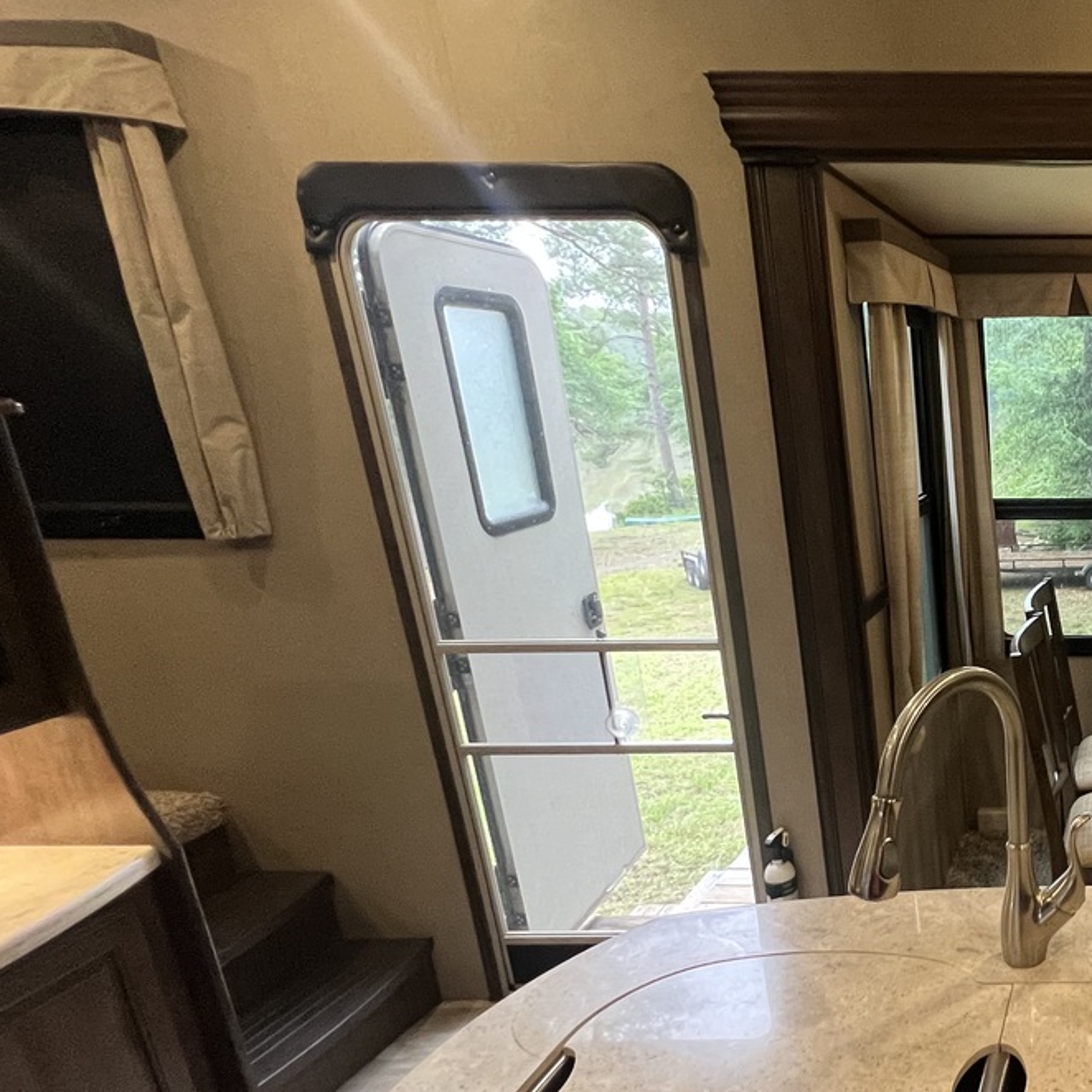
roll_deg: +0.1
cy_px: 663
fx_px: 892
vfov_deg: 62.3
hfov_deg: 48.2
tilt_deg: -16.2
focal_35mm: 25
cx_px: 1158
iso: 400
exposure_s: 1/60
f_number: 1.8
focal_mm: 1.57
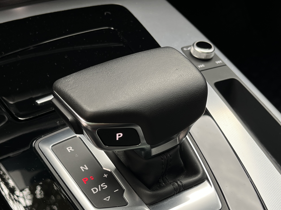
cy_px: 185
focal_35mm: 53
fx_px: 430
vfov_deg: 26.7
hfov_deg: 36.1
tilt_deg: -46.2
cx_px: 120
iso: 32
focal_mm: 5.1
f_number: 1.6
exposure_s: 1/80
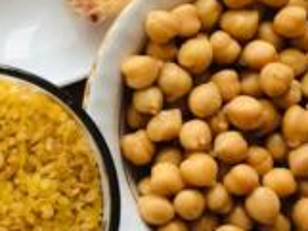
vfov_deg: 12.0
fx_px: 1104
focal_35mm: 124
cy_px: 99
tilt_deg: -85.3
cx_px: -31
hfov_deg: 15.5
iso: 40
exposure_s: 1/33
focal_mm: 4.15
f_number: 2.2
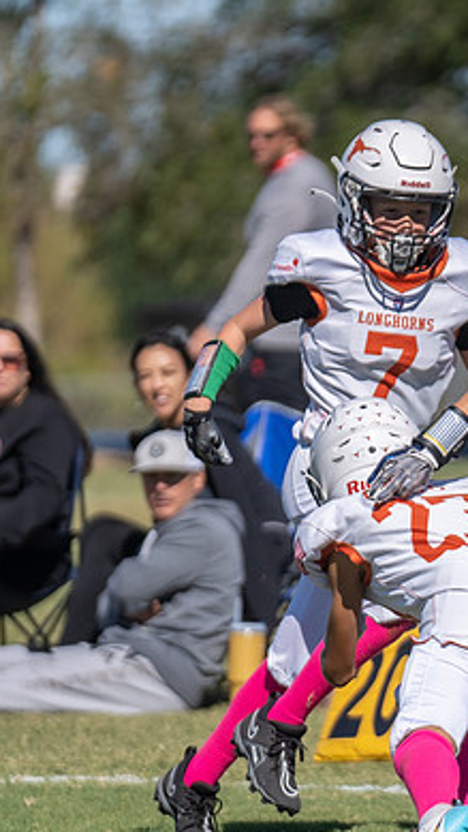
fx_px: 15058
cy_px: 624
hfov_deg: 1.8
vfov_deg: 3.2
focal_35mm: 683
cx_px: 504
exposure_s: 1/3200
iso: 100
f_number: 2.8
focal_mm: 200
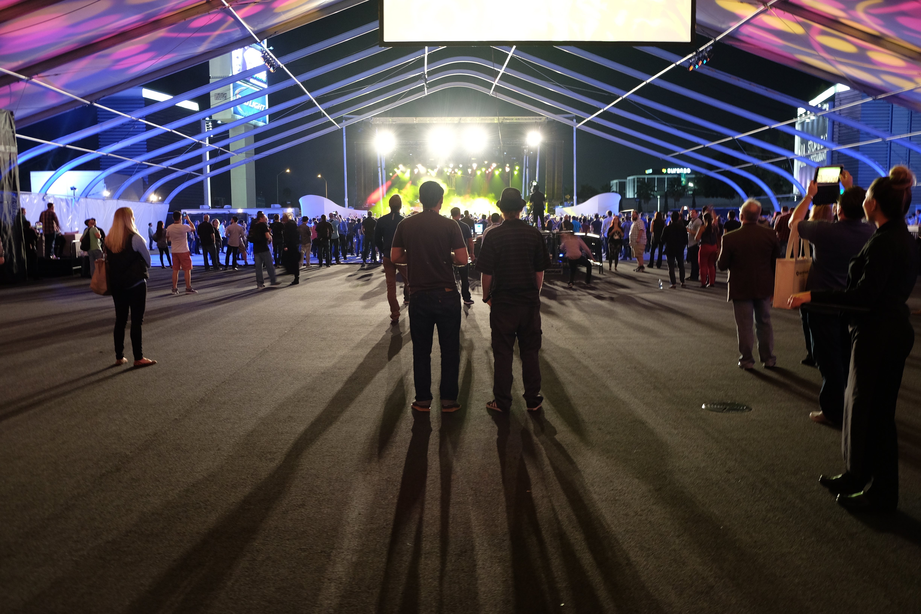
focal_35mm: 31
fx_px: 793
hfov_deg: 60.3
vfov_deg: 42.3
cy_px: 307
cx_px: 460
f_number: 3.2
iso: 800
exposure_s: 1/7
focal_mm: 20.5
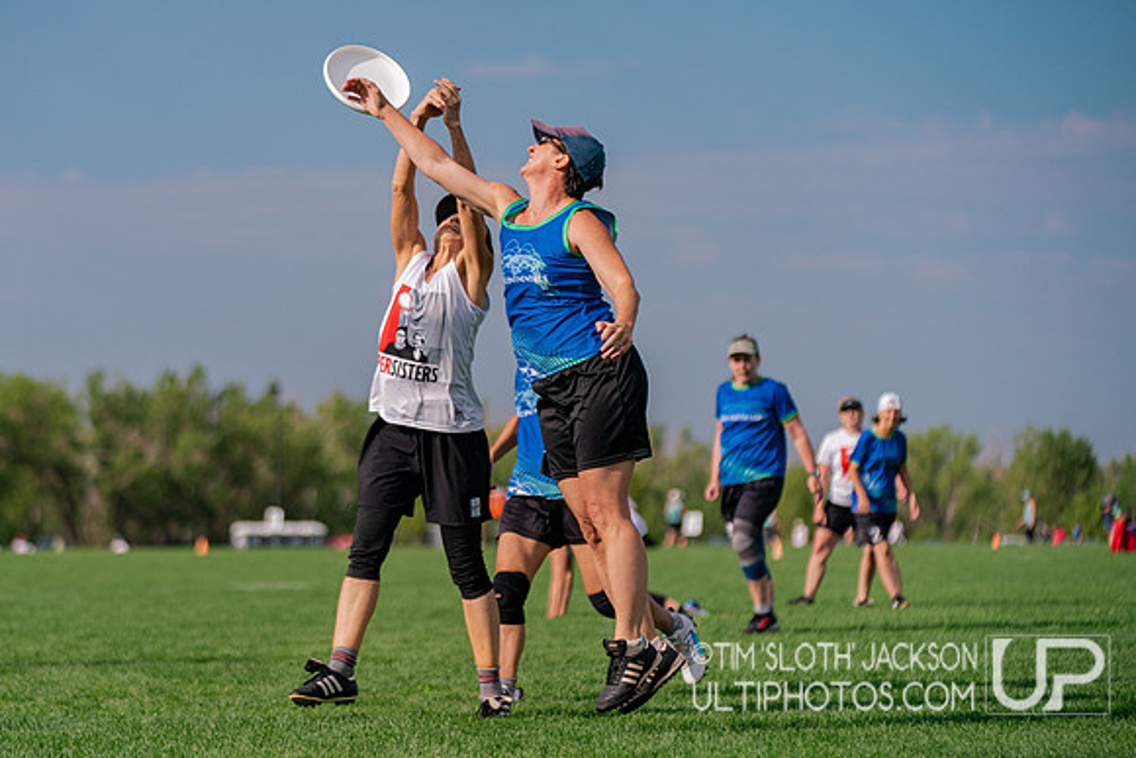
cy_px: 367
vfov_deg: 9.4
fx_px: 4607
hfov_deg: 14.1
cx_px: 485
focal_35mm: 146
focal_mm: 117
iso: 500
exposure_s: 1/10000
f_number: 2.8
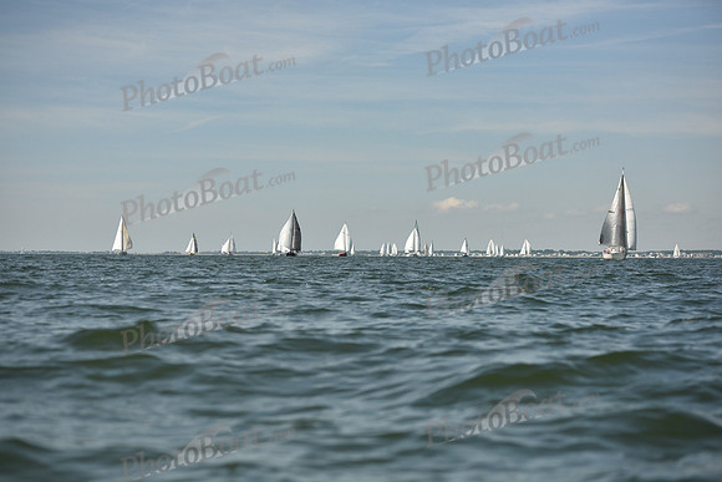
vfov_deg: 19.5
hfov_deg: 28.8
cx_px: 361
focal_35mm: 70
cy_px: 241
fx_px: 1404
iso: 320
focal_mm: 70
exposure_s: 1/8000
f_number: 3.5
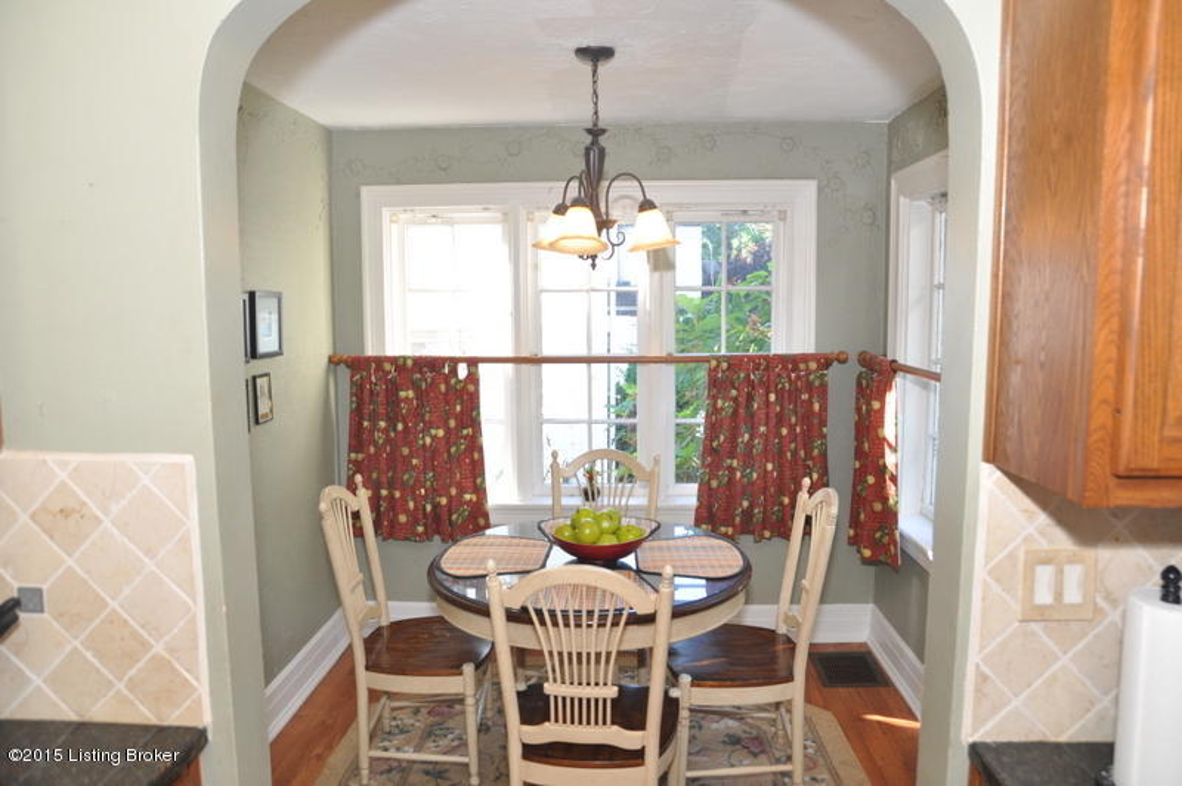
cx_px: 591
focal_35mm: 48
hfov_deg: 41.1
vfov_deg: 28.0
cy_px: 393
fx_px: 1575
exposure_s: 1/90
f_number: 4.8
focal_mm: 32
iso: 400
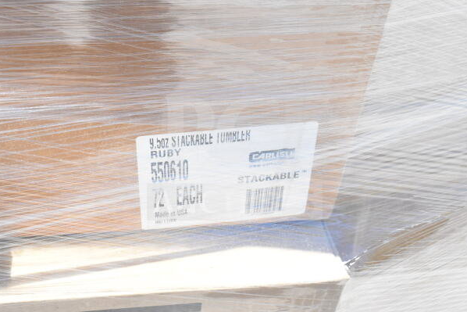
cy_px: 158
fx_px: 636
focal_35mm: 49
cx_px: 234
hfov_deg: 40.3
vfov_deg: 27.5
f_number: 11
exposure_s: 1/500
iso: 1600
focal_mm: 32
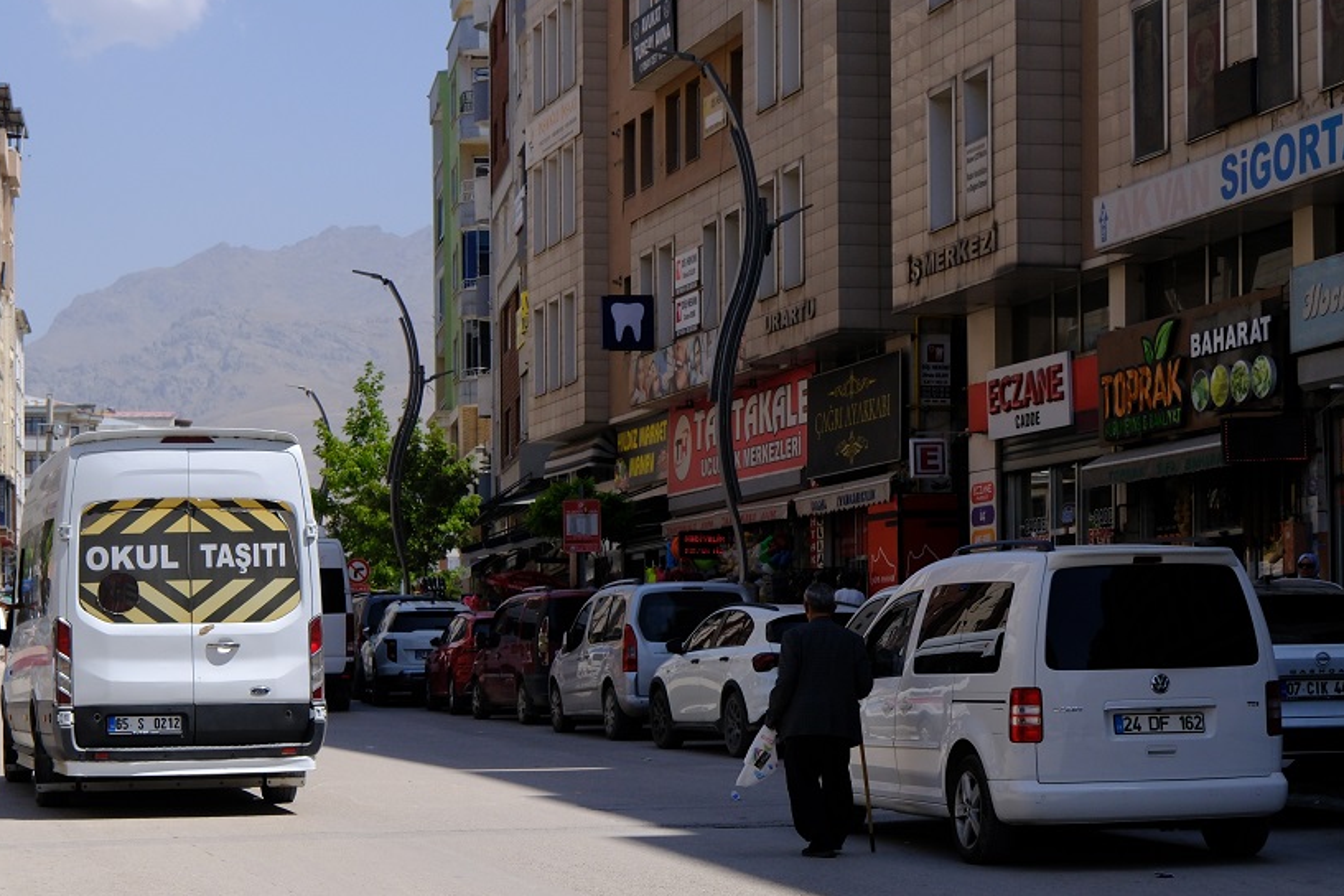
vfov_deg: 17.6
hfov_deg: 26.3
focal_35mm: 77
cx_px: 553
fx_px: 2874
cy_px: 647
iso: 400
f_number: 4
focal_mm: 30.8
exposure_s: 1/3200
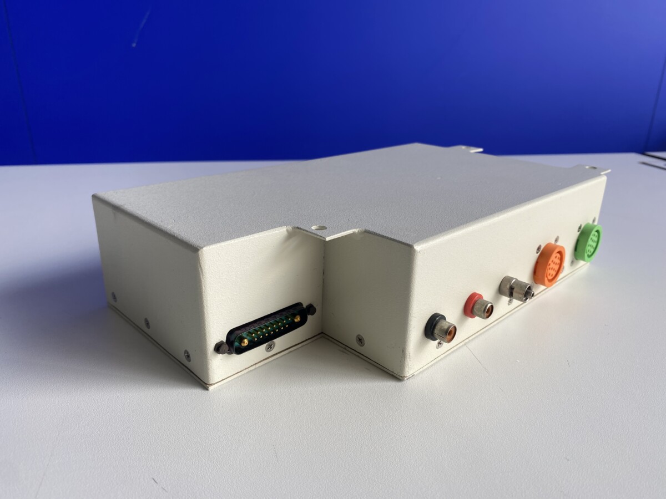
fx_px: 500
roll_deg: +0.0
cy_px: 250
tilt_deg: -22.0
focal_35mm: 26
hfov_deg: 67.3
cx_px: 333
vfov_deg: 53.1
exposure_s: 1/355
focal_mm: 4.25
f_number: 1.8
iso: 32
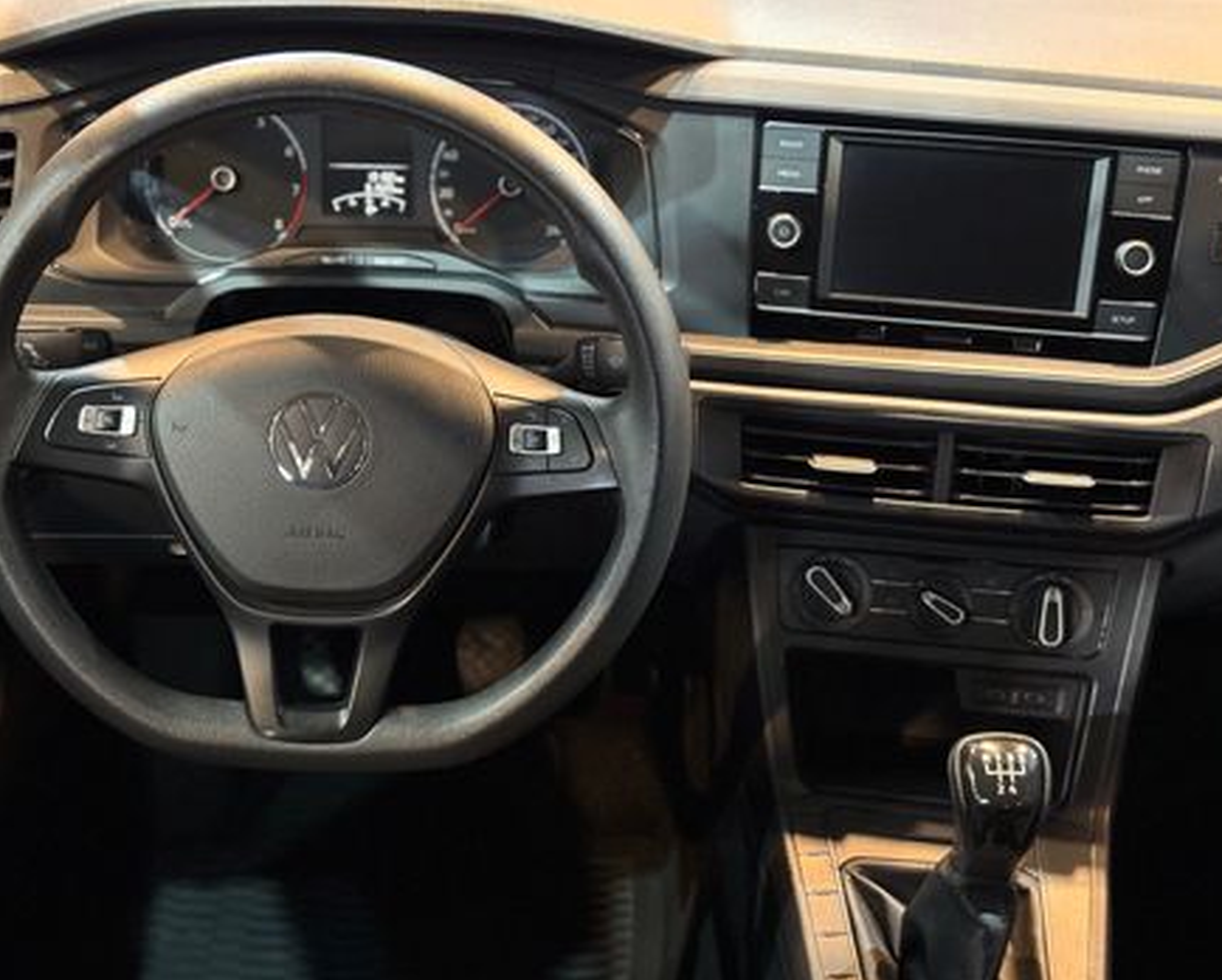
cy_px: 493
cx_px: 608
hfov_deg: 34.1
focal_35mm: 55
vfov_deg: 27.6
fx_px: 1991
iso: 400
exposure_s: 1/17
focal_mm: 5.96
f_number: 1.6
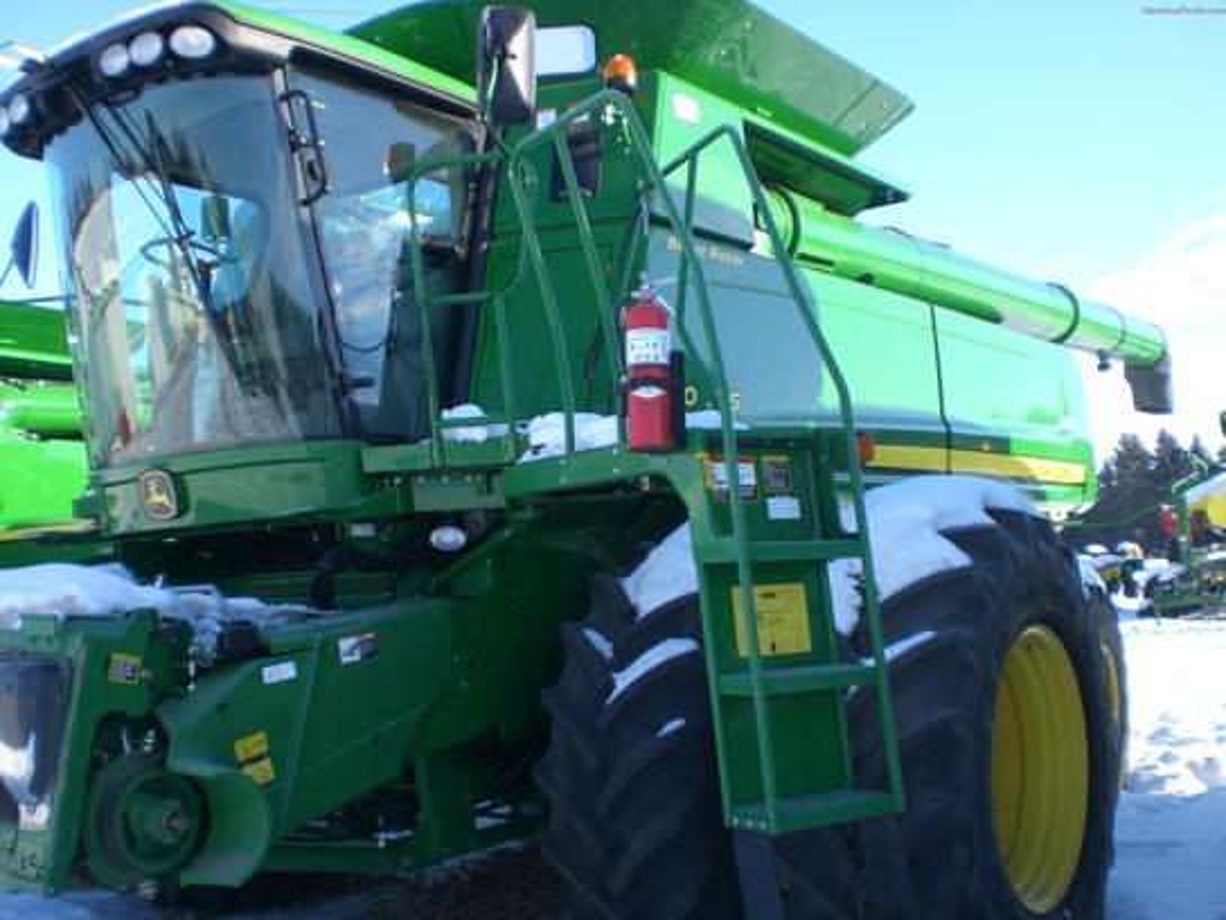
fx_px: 1346
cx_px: 613
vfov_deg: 37.7
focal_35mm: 38
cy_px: 460
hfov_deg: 49.0
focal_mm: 6.3
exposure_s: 1/320
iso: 50
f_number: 3.1
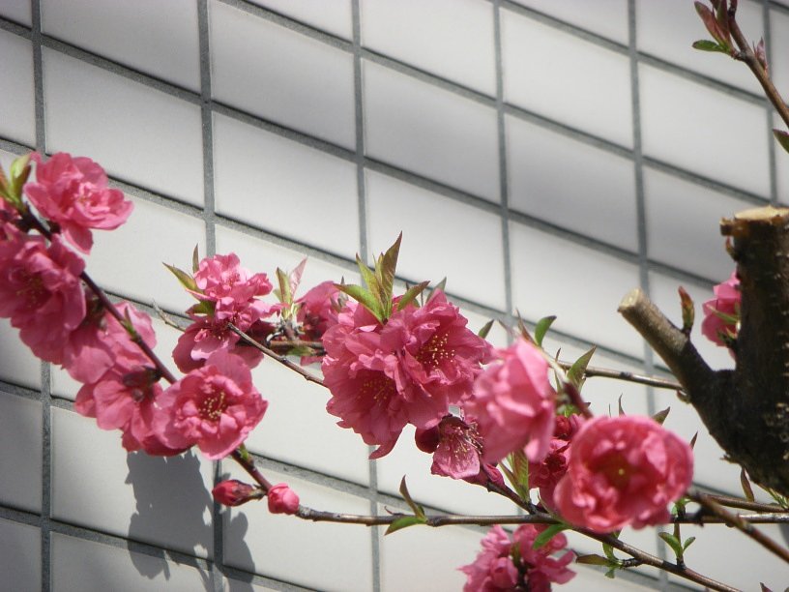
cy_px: 296
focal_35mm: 266
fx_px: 6063
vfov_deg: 5.6
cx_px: 394
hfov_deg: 7.4
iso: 64
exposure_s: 1/250
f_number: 5.4
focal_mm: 44.1
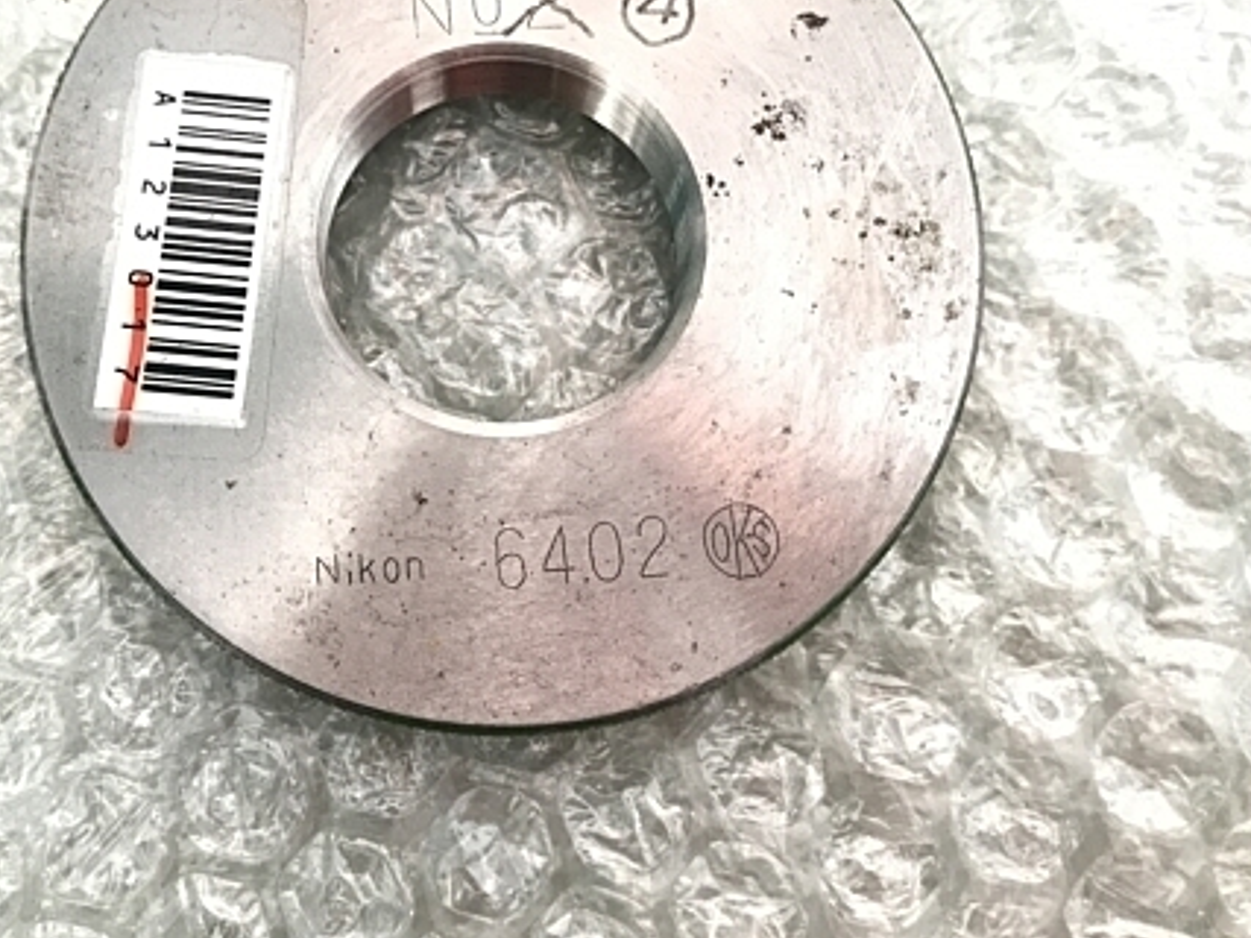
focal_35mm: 42
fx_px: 1517
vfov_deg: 34.0
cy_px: 299
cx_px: 492
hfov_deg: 44.5
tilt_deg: -78.7
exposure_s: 1/24
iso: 40
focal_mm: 3.99
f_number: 1.8
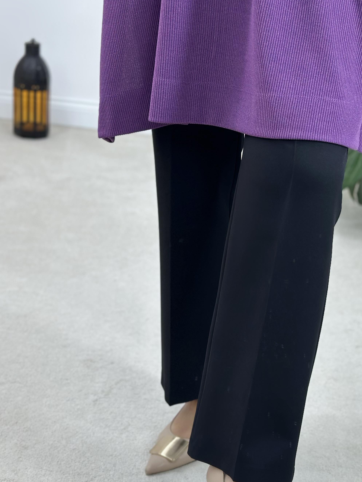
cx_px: 235
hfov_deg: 20.1
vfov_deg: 26.6
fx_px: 1018
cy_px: 298
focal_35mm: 73
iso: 64
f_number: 1.78
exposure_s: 1/153
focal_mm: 6.86
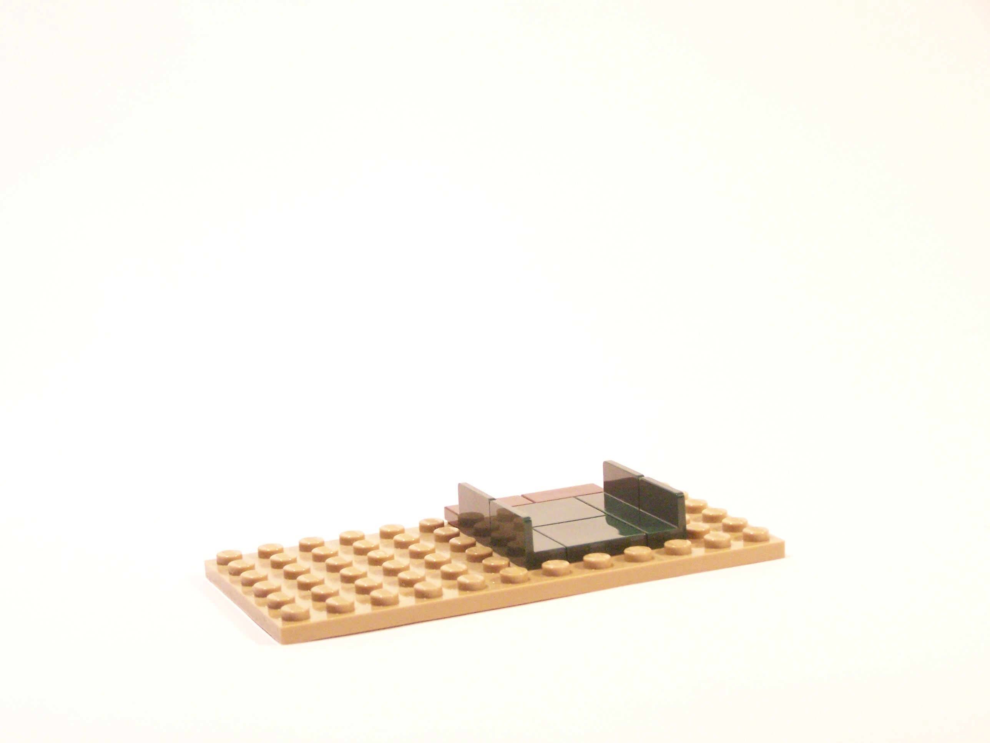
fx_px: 2145
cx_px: 495
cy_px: 372
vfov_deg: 19.6
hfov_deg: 26.0
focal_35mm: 75
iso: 400
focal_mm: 12.4
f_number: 3.2
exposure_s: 1/45
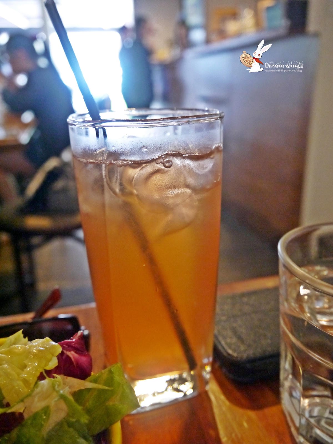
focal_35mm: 28
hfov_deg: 49.7
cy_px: 222
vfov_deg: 63.4
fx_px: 359
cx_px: 166
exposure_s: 1/60
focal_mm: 14
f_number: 3.5
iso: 1250
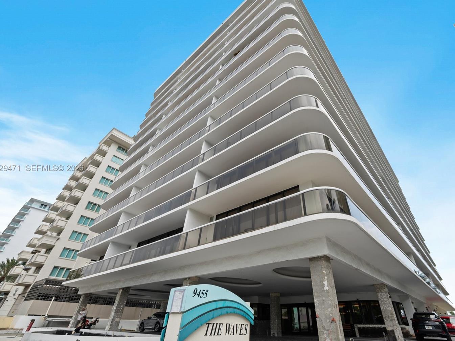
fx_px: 210
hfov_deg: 94.2
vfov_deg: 78.1
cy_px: 169
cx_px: 249
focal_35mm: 16
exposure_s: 1/100
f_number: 8
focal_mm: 14
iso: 200
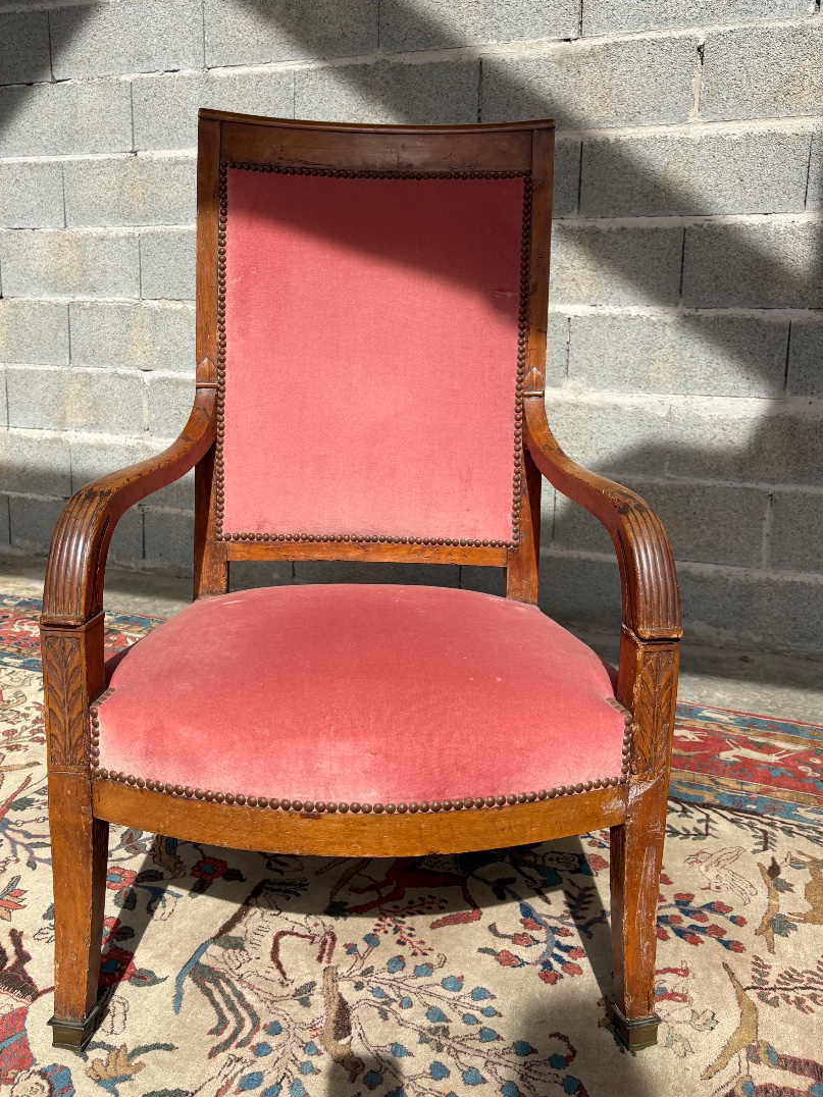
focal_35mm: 29
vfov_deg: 61.5
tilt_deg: -10.2
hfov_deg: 48.2
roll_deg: -2.0
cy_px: 487
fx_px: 919
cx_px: 385
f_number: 1.6
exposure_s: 1/2075
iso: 50
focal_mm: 5.96
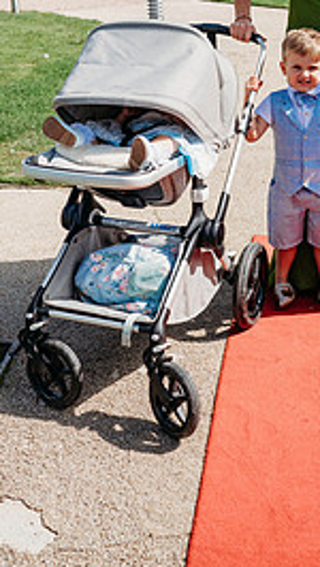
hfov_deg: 19.1
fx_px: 933
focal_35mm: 62
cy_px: 104
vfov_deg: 32.8
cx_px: 287
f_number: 3.5
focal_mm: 35
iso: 400
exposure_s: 1/6400
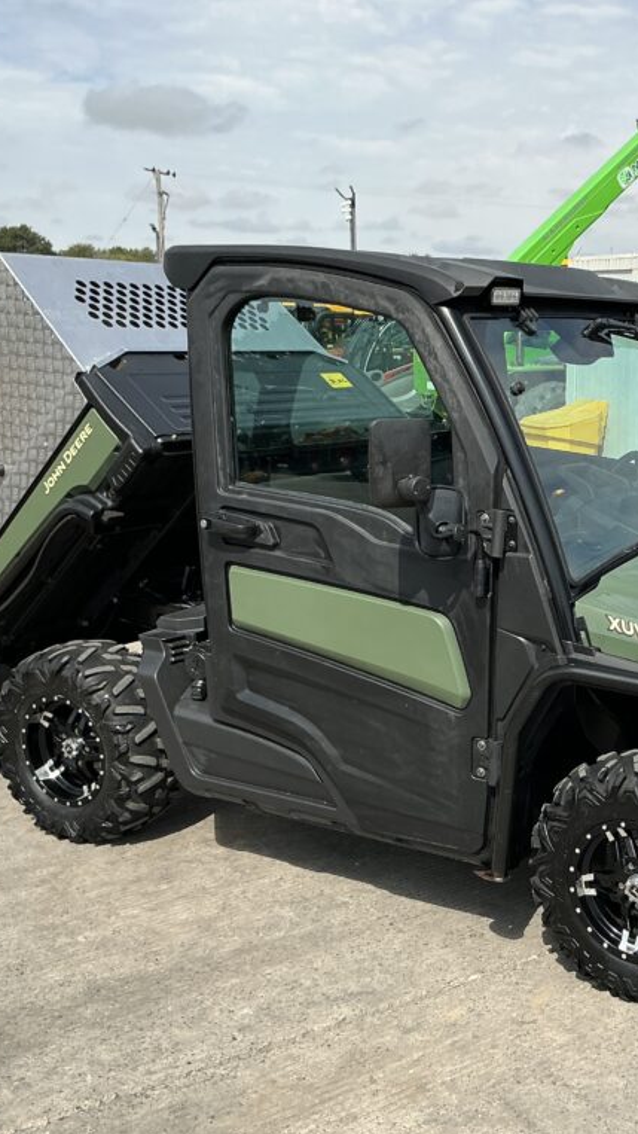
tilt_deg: -10.6
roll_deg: -1.2
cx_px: 574
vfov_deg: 49.4
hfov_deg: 27.9
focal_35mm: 41
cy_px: 568
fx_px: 1232
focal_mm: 3
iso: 25
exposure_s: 1/1848
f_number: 1.8
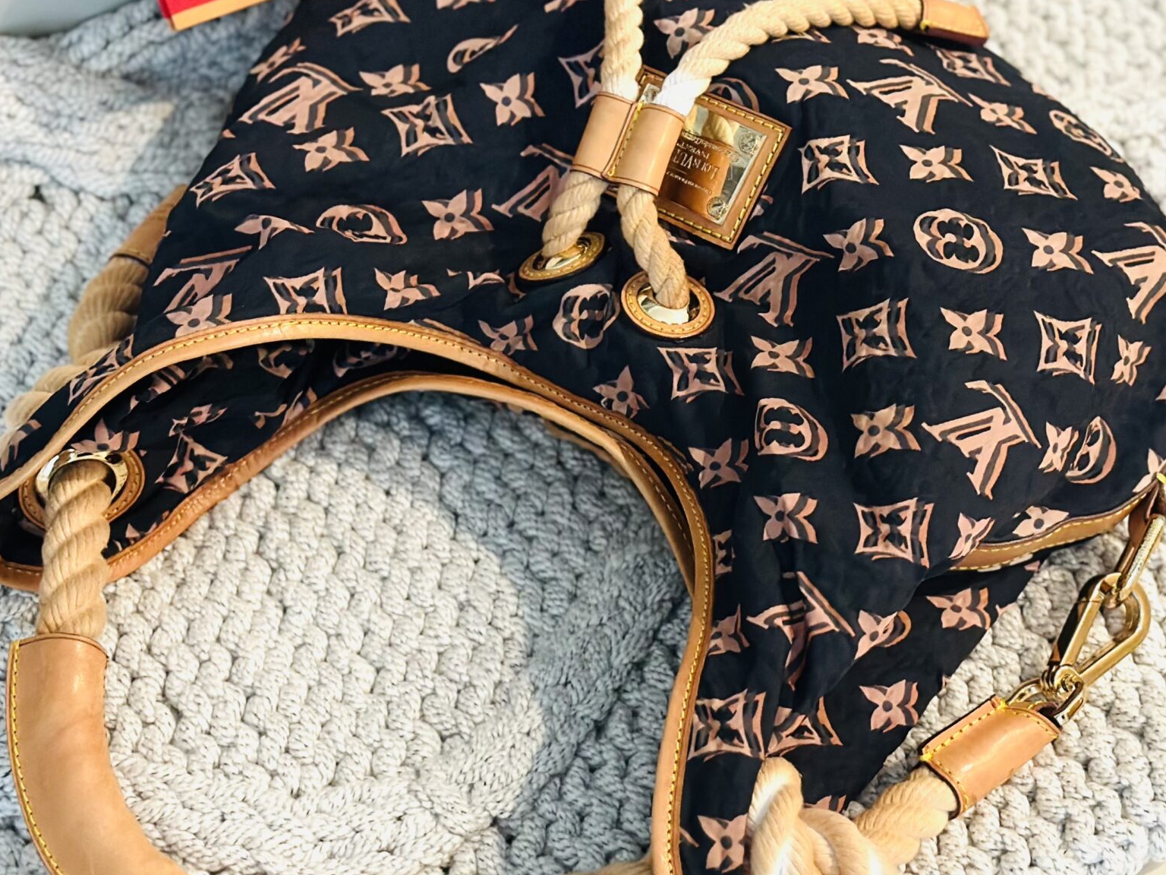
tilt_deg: -49.5
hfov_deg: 24.4
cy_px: 332
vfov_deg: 18.4
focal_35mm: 80
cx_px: 640
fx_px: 2695
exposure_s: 1/60
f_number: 1.78
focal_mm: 6.86
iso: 320
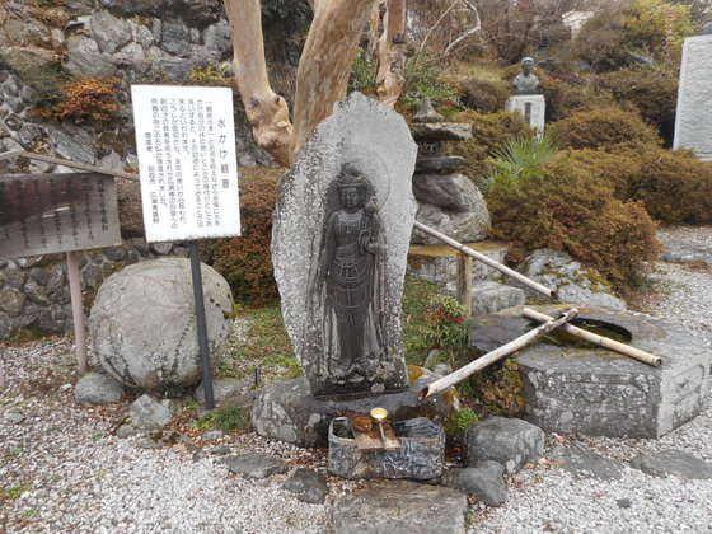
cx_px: 356
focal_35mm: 25
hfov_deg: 69.4
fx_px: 514
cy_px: 267
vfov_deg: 54.9
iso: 110
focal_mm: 4.5
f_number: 3.7
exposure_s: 1/30
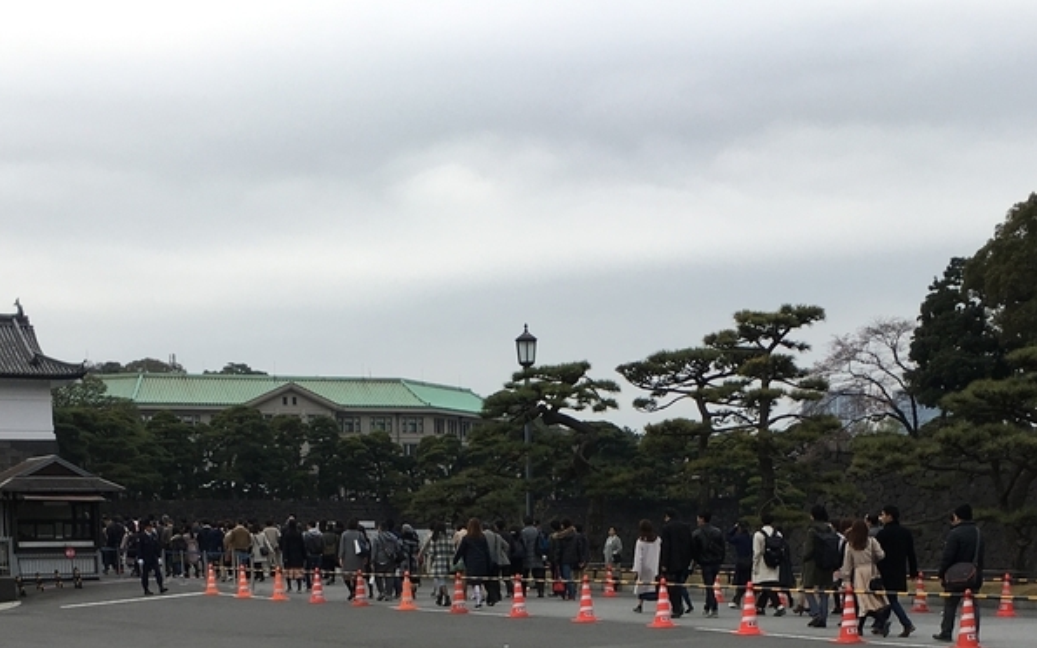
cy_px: 759
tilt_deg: -2.8
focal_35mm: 62
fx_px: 1752
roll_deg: +1.5
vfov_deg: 19.8
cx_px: 570
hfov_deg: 32.9
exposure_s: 1/1374
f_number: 2.2
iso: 25
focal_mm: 4.15
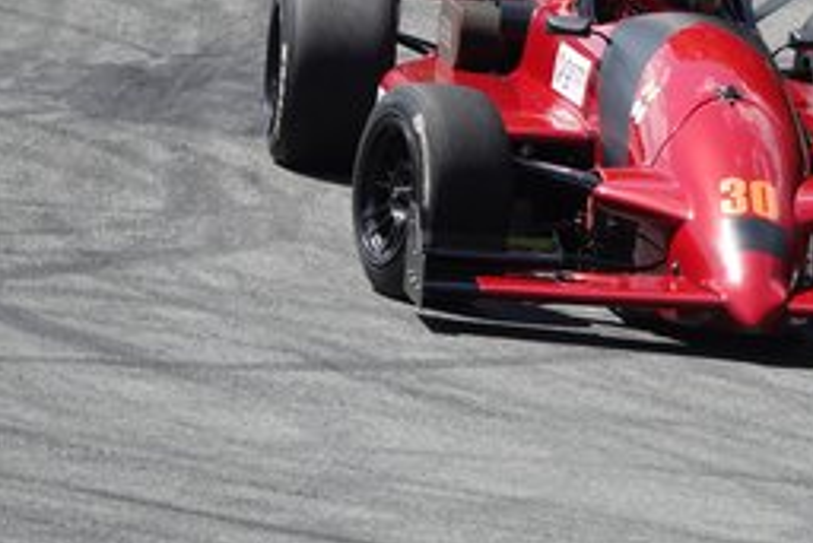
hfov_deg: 3.7
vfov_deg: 2.4
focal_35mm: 562
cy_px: 111
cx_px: 657
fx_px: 12698
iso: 125
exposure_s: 1/800
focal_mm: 117.29
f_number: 4
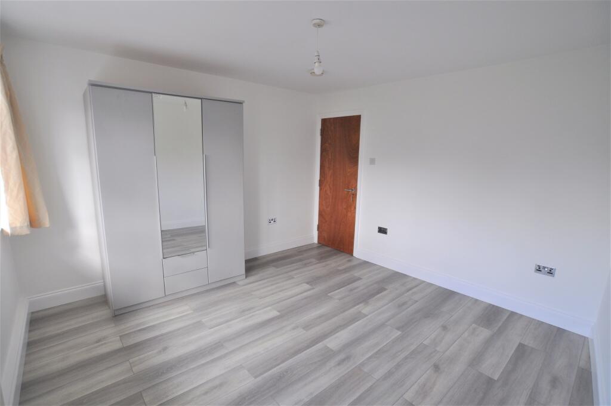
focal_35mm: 16
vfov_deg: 71.9
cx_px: 306
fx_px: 280
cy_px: 203
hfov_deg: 95.1
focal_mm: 11
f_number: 4.5
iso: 400
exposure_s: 1/80
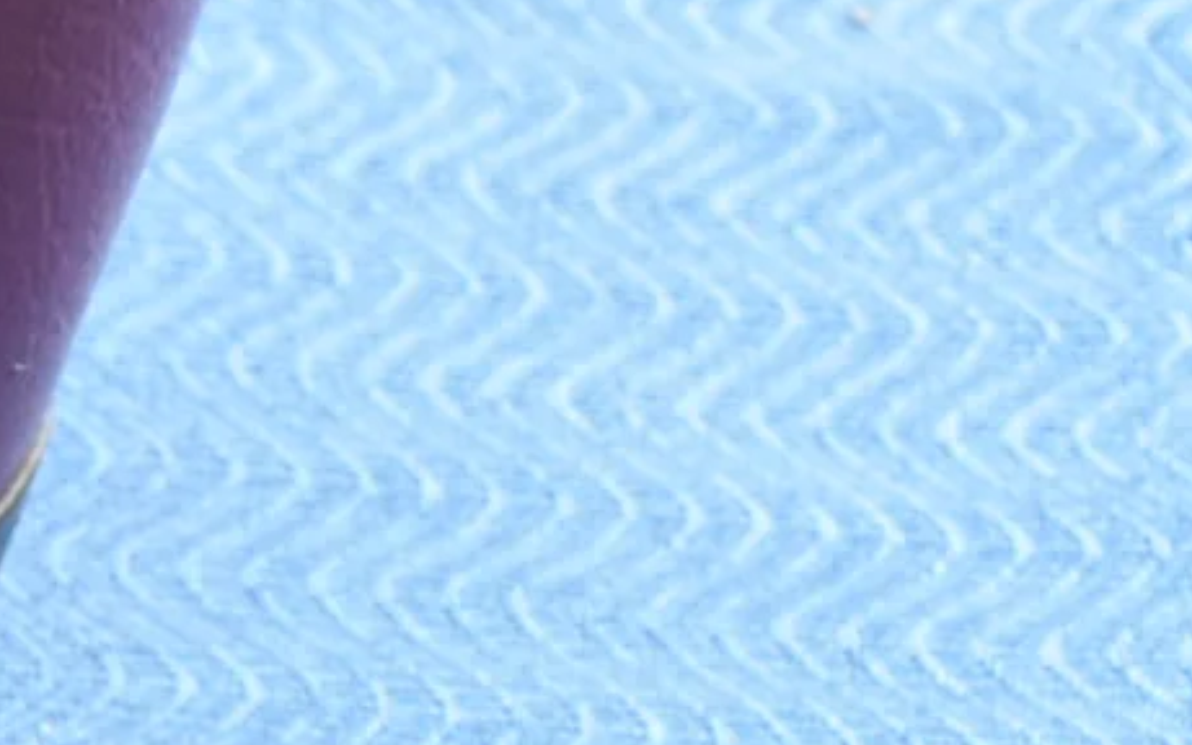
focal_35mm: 170
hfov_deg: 10.6
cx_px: -1670
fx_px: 5522
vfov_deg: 7.7
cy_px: 281
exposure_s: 1/60
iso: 400
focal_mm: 20
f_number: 7.1
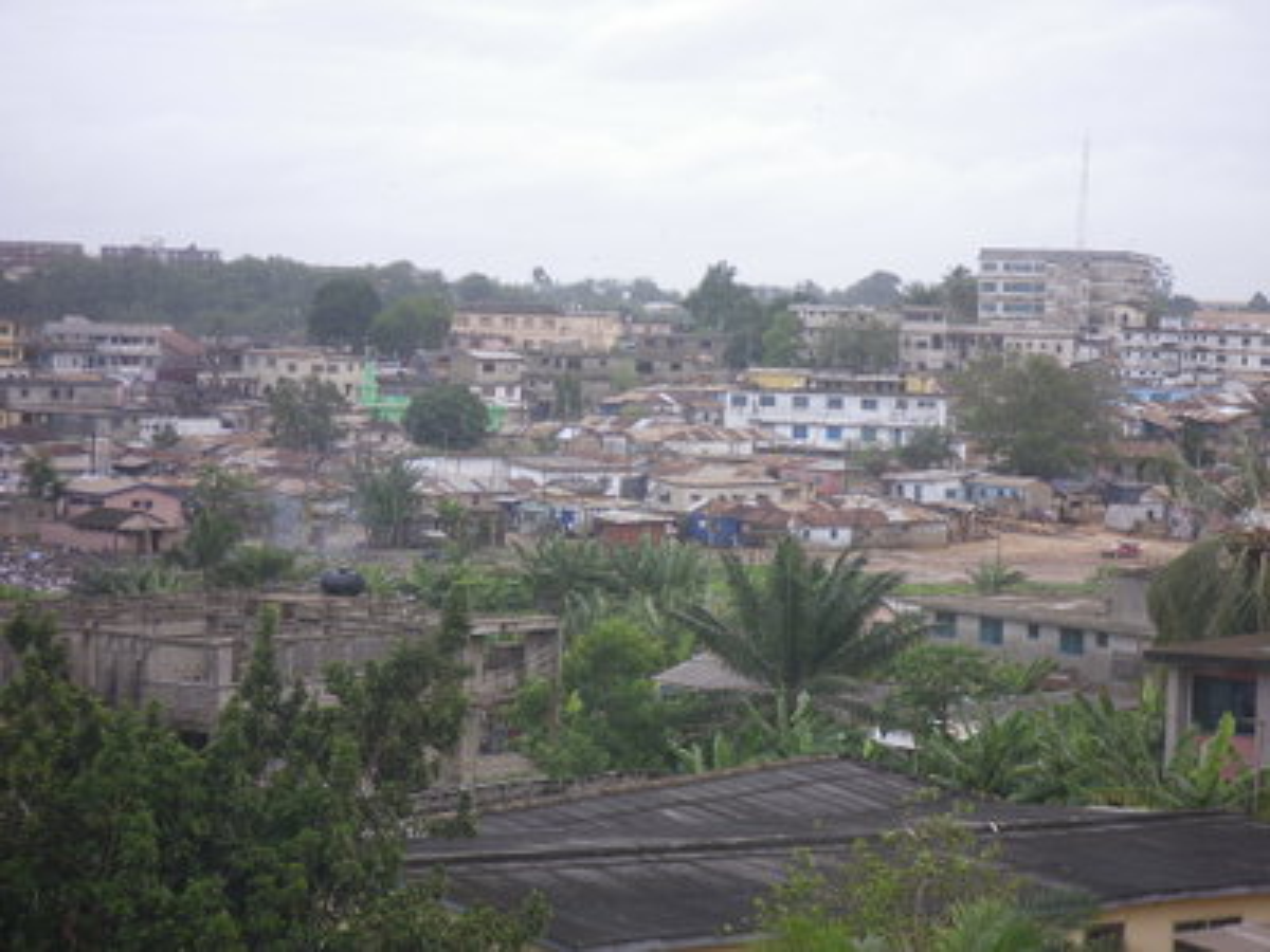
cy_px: 476
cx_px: 635
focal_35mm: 110
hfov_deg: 17.9
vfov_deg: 13.5
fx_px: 4036
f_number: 5.8
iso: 125
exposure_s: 1/125
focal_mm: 19.6
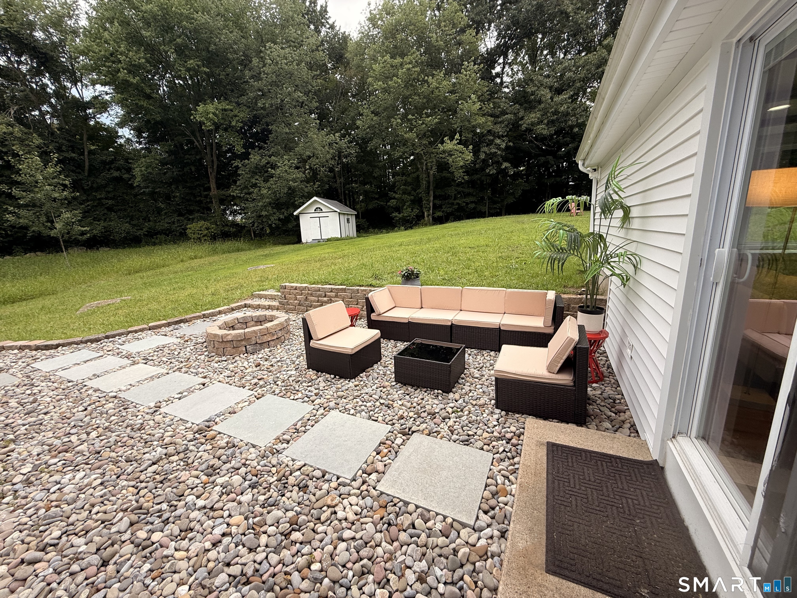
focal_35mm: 14
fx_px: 322
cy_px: 299
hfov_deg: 102.1
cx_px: 398
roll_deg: +4.1
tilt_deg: -11.3
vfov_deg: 85.7
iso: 50
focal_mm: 2.22
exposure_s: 1/531
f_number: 2.2
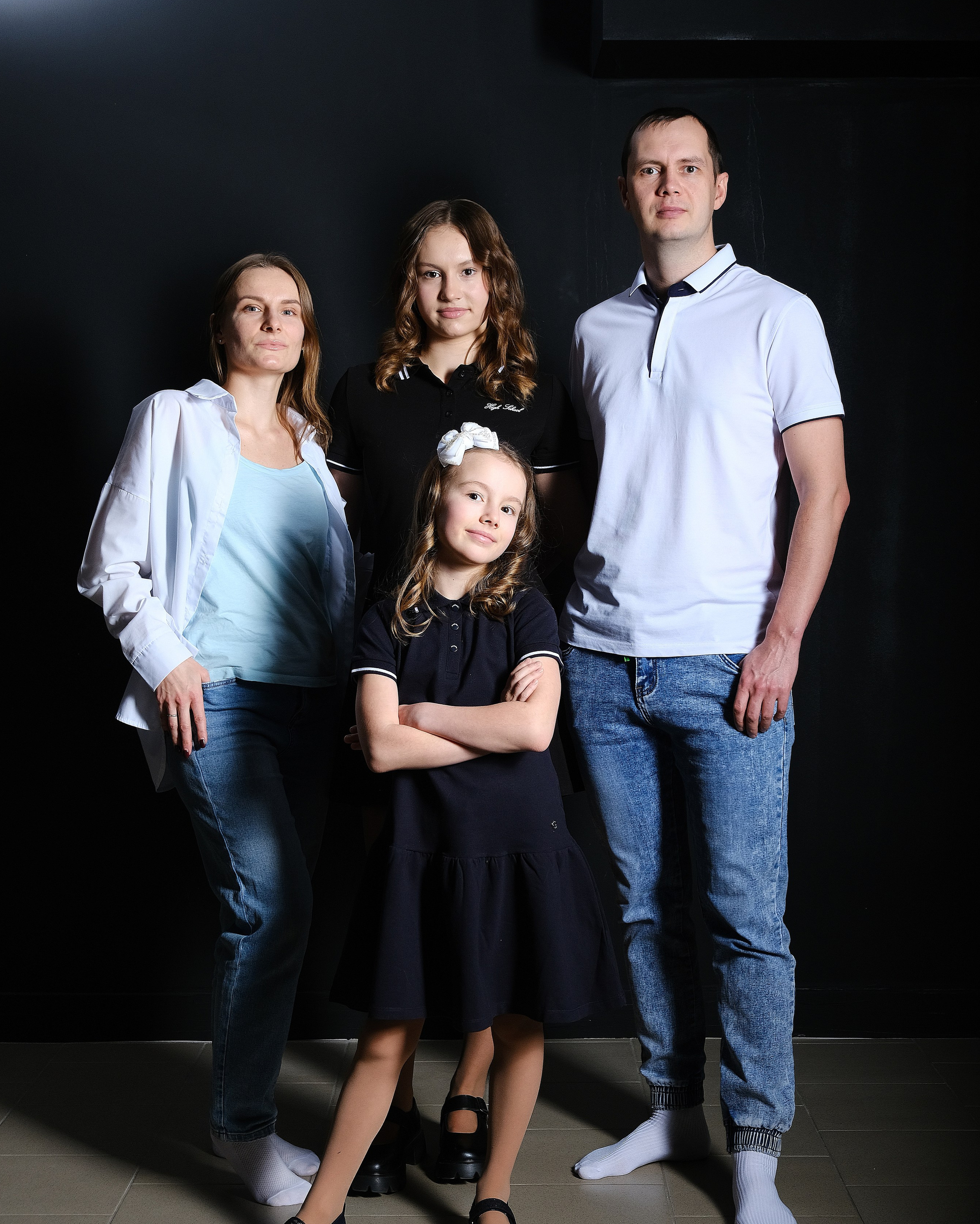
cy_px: 624
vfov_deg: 33.6
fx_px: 2030
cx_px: 493
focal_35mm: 56
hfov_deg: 27.1
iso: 500
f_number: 5
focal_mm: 32.9
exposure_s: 1/125
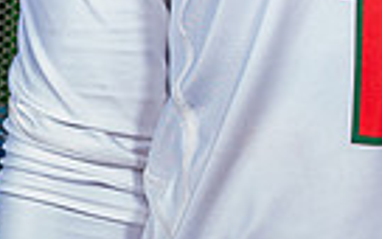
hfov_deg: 7.9
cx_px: 405
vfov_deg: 4.8
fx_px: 2738
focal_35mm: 263
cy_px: -366
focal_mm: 52
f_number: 8
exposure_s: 1/125
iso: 100
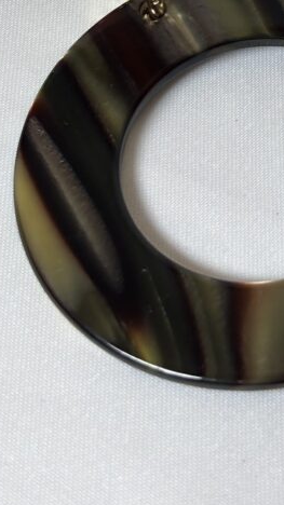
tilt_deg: -51.9
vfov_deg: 16.8
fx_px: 1661
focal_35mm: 124
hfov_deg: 9.5
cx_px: 401
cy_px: -37
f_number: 1.6
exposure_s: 1/157
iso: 32
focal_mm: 5.96
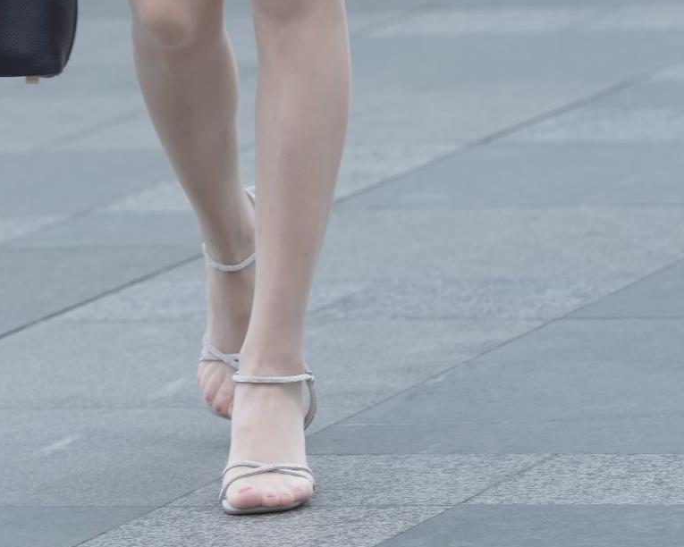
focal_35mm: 472
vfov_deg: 3.3
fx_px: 9555
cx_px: 89
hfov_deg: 4.1
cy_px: -418
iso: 400
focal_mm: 135
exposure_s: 1/500
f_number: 4
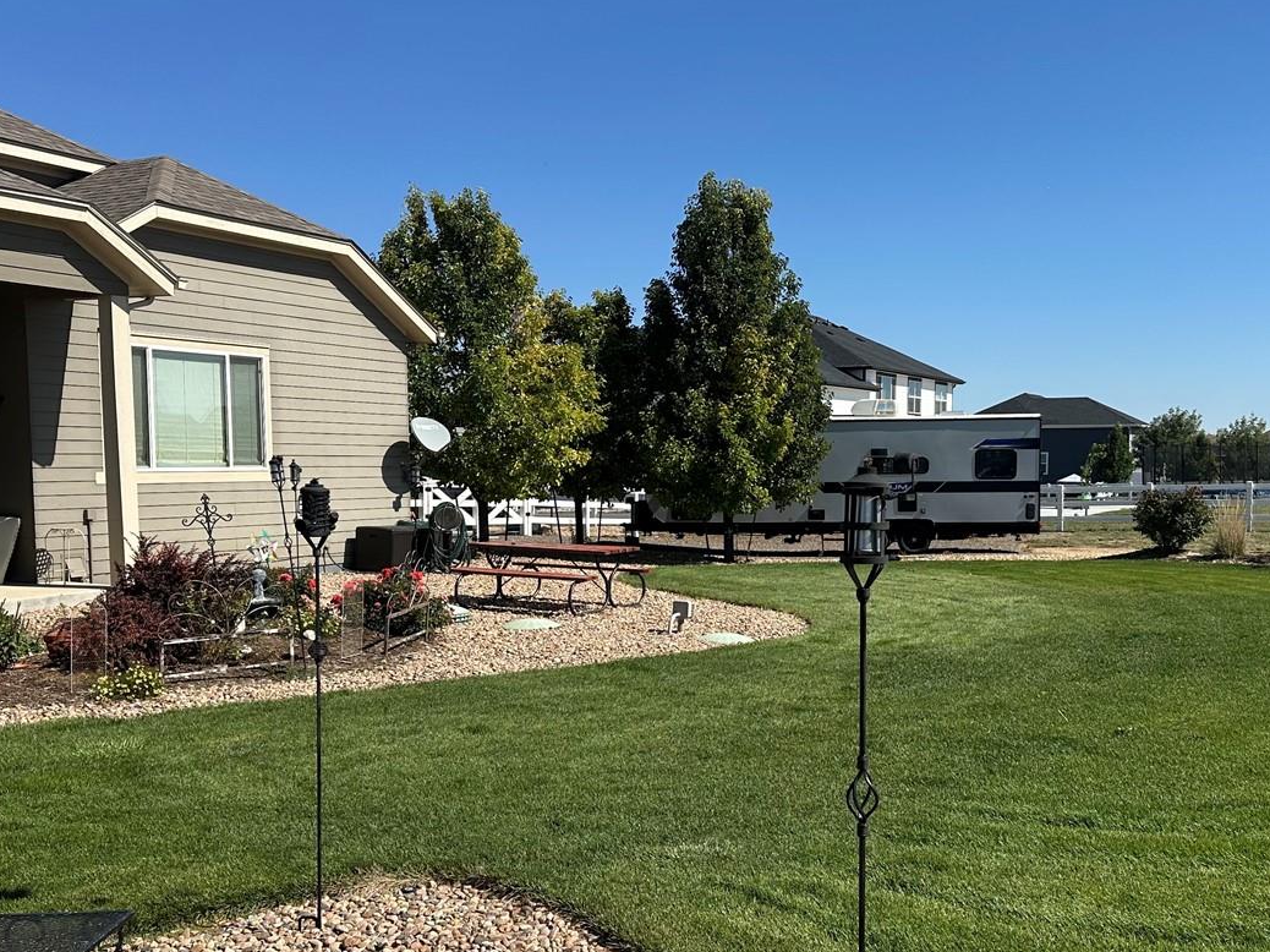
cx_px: 756
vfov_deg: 38.5
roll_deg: -0.7
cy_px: 570
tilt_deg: -5.5
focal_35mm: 37
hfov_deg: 49.9
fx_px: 1357
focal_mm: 6.86
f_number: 1.78
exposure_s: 1/5525
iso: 80
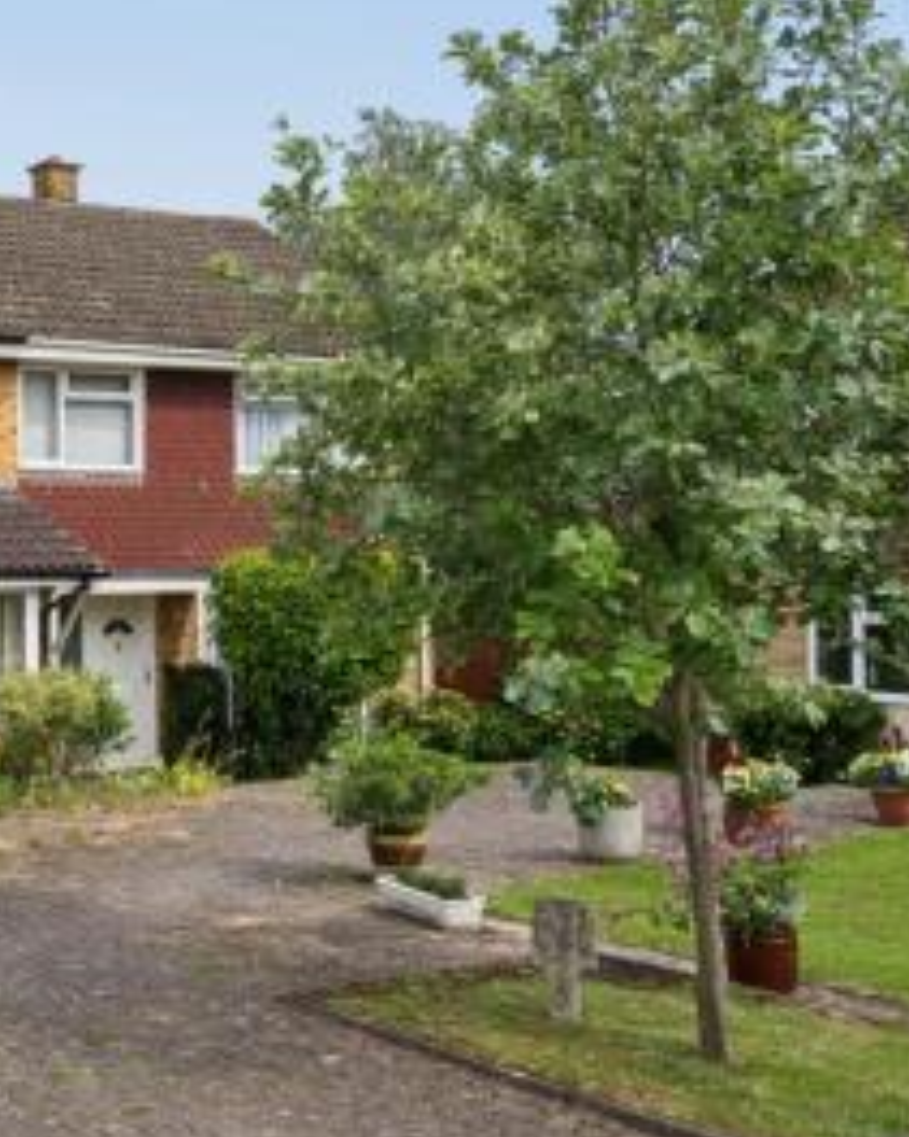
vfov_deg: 38.1
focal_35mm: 49
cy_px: 562
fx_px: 1649
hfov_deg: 28.6
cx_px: -28
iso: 320
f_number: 6.3
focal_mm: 29
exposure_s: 1/640
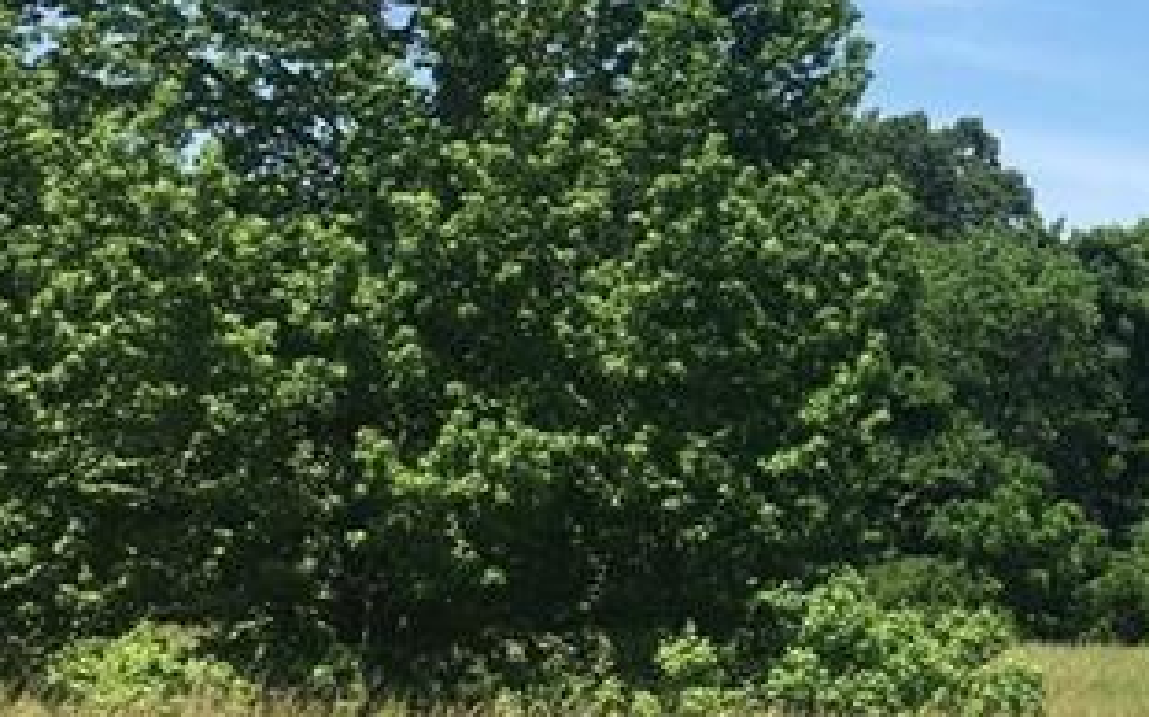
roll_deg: -3.8
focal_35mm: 76
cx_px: 1042
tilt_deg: +13.0
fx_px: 2379
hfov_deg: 26.2
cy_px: 70
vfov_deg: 16.9
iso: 25
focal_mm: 4.15
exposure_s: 1/1148
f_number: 2.2
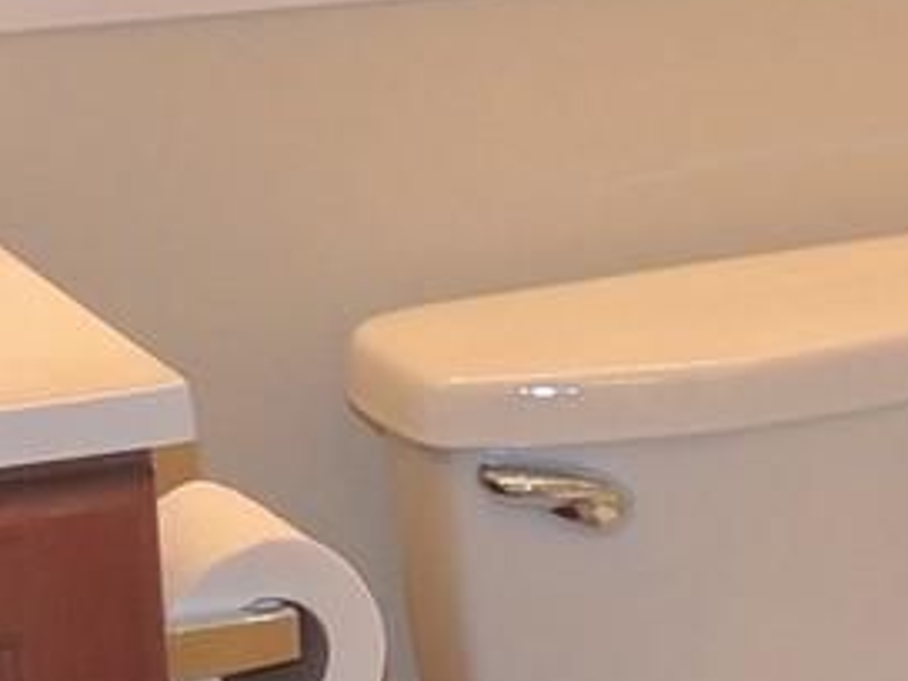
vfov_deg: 10.5
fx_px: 3699
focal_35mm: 141
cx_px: 905
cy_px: 517
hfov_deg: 13.8
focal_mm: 4.3
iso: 180
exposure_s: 1/40
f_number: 3
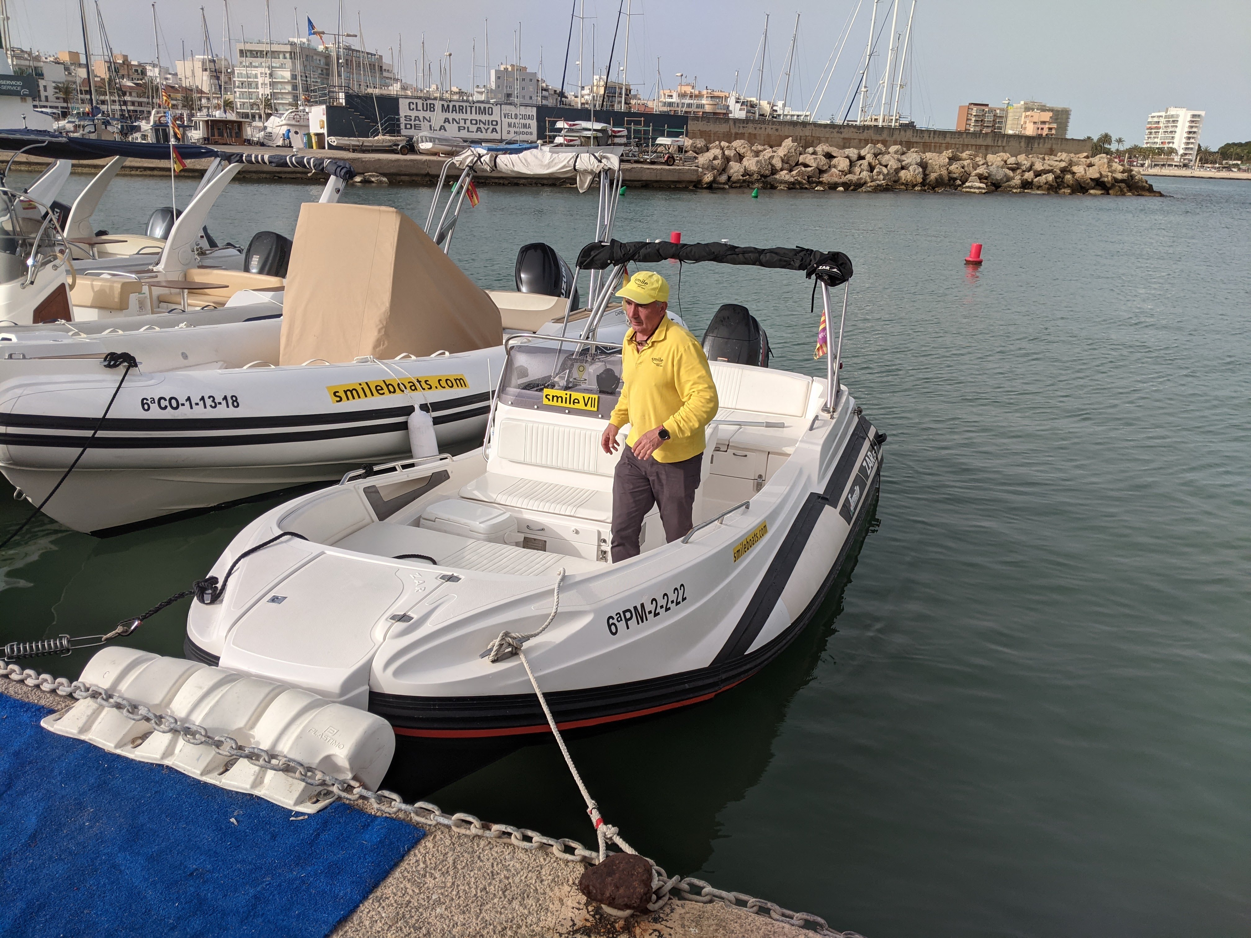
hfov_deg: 65.3
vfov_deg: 51.4
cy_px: 469
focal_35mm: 27
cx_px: 626
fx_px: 976
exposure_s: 1/2597
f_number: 1.8
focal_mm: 4.44
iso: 44
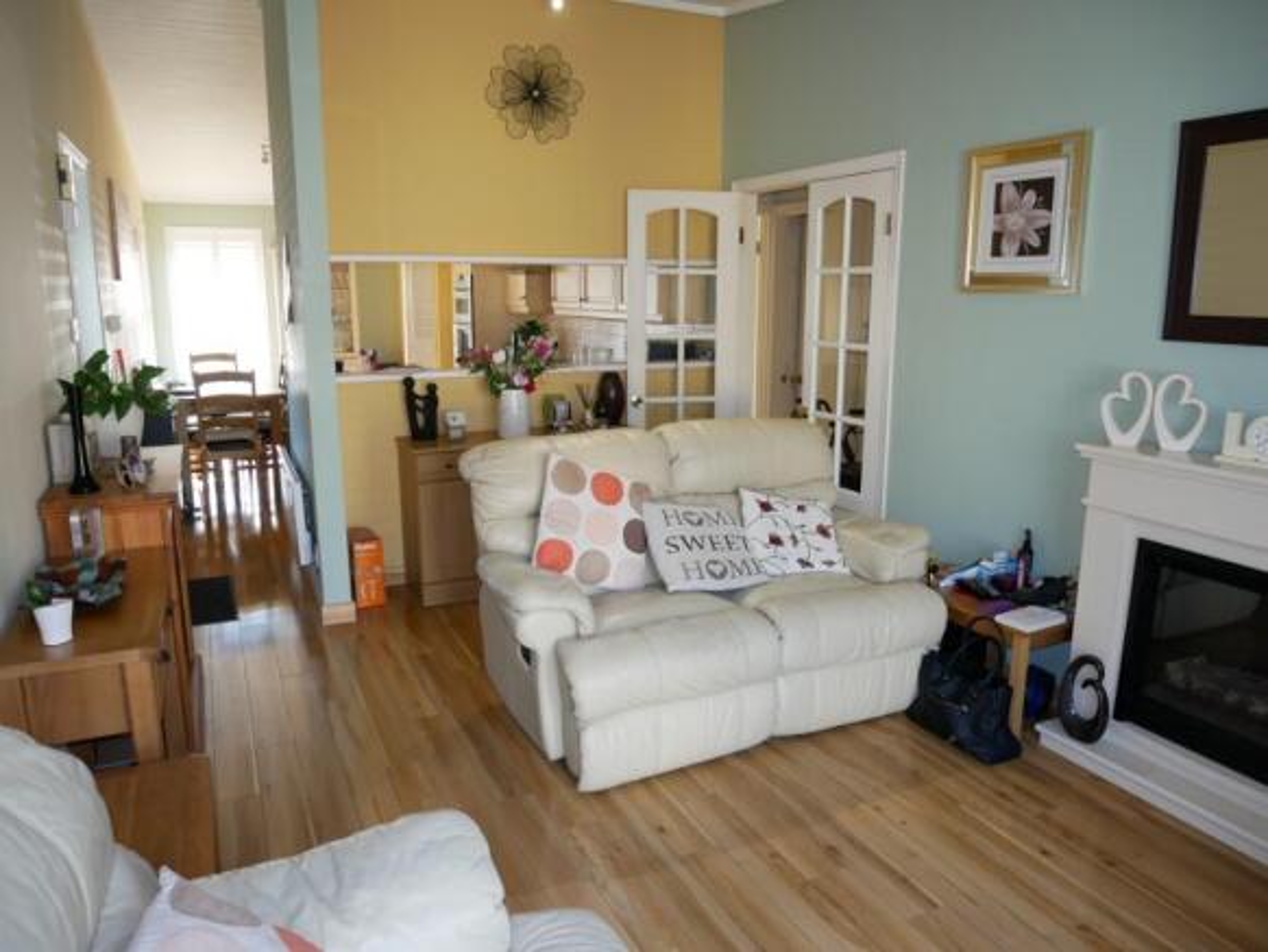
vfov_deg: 56.9
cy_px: 476
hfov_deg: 71.6
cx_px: 634
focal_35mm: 24
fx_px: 879
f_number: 3.5
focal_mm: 12
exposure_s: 1/40
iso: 320
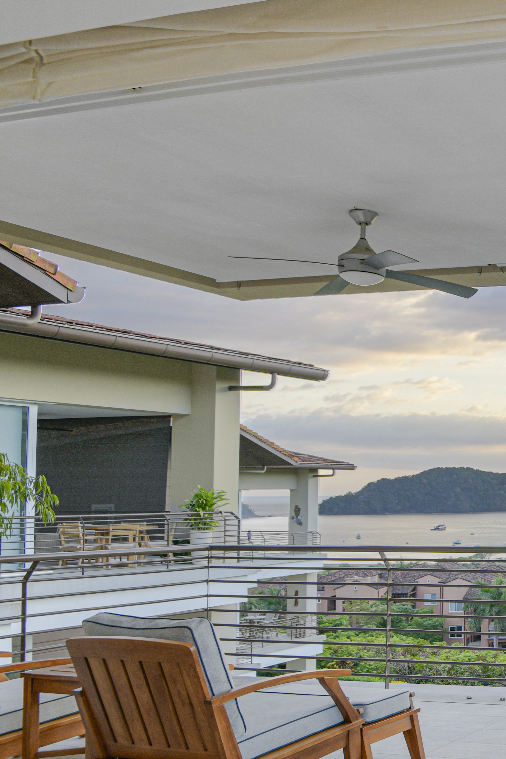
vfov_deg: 47.1
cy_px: 458
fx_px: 864
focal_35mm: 41
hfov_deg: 23.1
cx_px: 836
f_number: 4
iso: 125
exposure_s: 1/100
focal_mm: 16
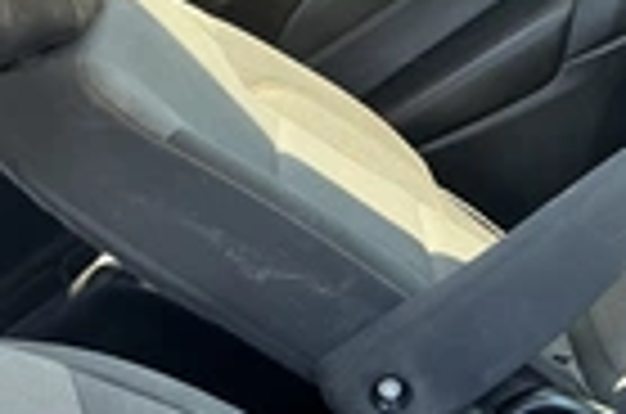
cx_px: 649
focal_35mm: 84
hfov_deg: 23.1
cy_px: 468
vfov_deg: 15.7
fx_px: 1457
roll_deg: +39.8
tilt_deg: -29.1
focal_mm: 3
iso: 160
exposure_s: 1/60
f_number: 1.8
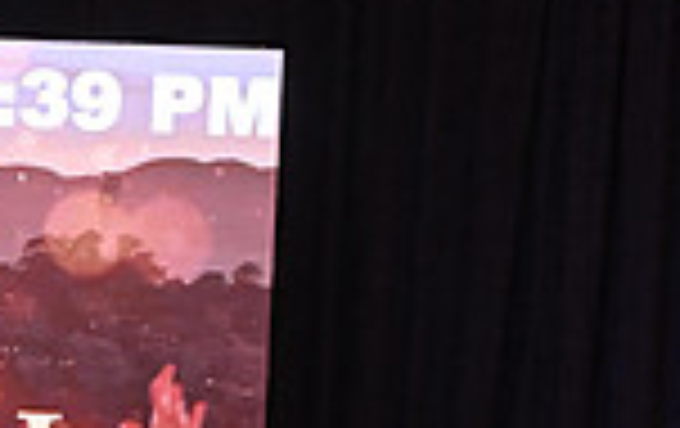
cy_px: 915
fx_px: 6238
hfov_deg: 6.2
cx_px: -169
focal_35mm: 336
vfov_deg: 3.9
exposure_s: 1/200
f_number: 5
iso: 1600
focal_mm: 86
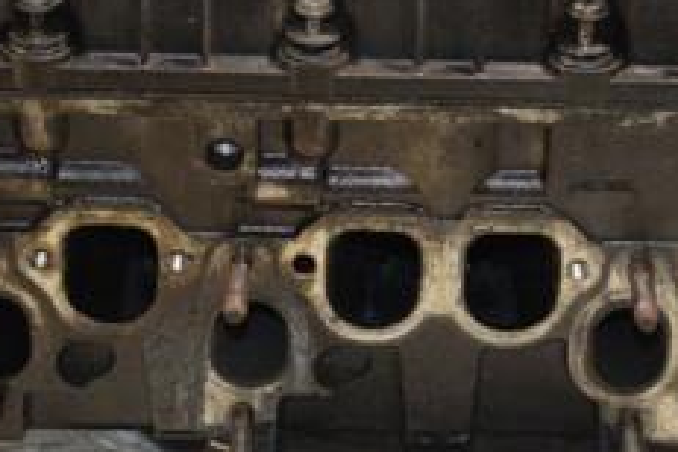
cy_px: 147
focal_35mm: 136
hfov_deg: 15.0
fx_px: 2567
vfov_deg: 10.1
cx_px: 458
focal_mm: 35
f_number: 5
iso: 800
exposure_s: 1/100
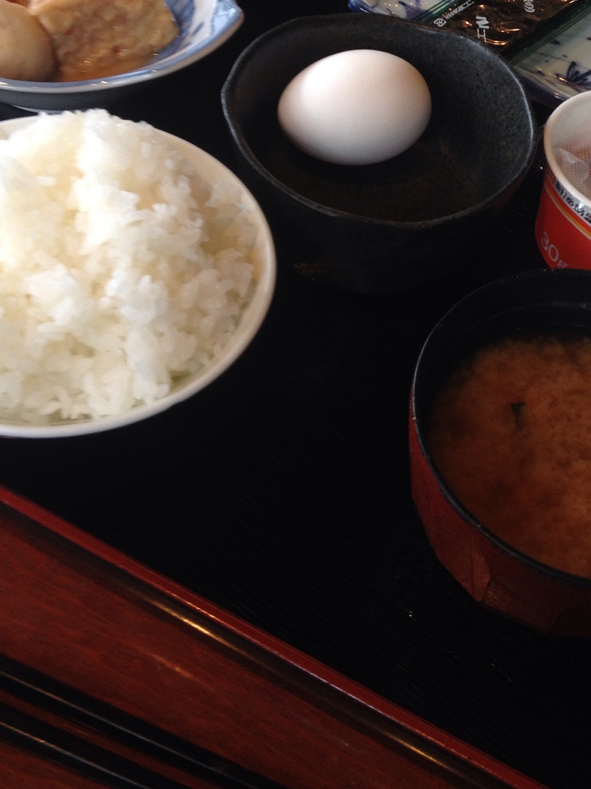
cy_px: 269
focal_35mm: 56
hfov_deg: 25.8
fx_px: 1275
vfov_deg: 34.1
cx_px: 436
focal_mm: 4.28
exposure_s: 1/60
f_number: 2.4
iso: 64
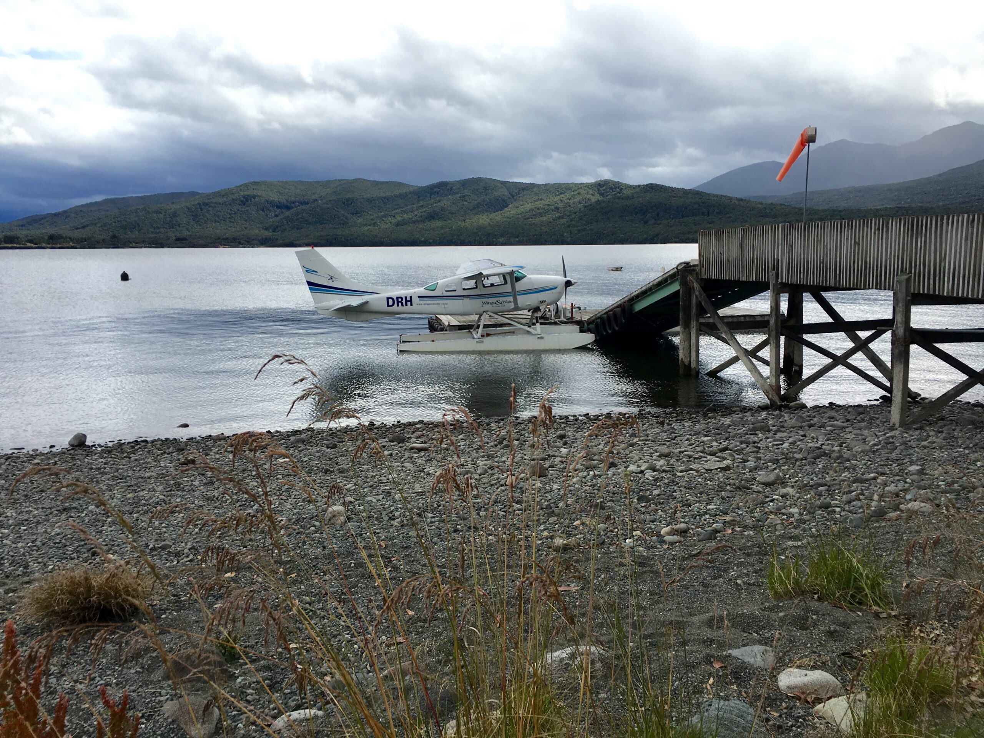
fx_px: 824
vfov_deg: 48.2
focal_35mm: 29
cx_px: 492
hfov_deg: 61.7
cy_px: 369
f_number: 2.2
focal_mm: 4.15
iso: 25
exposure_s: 1/1241
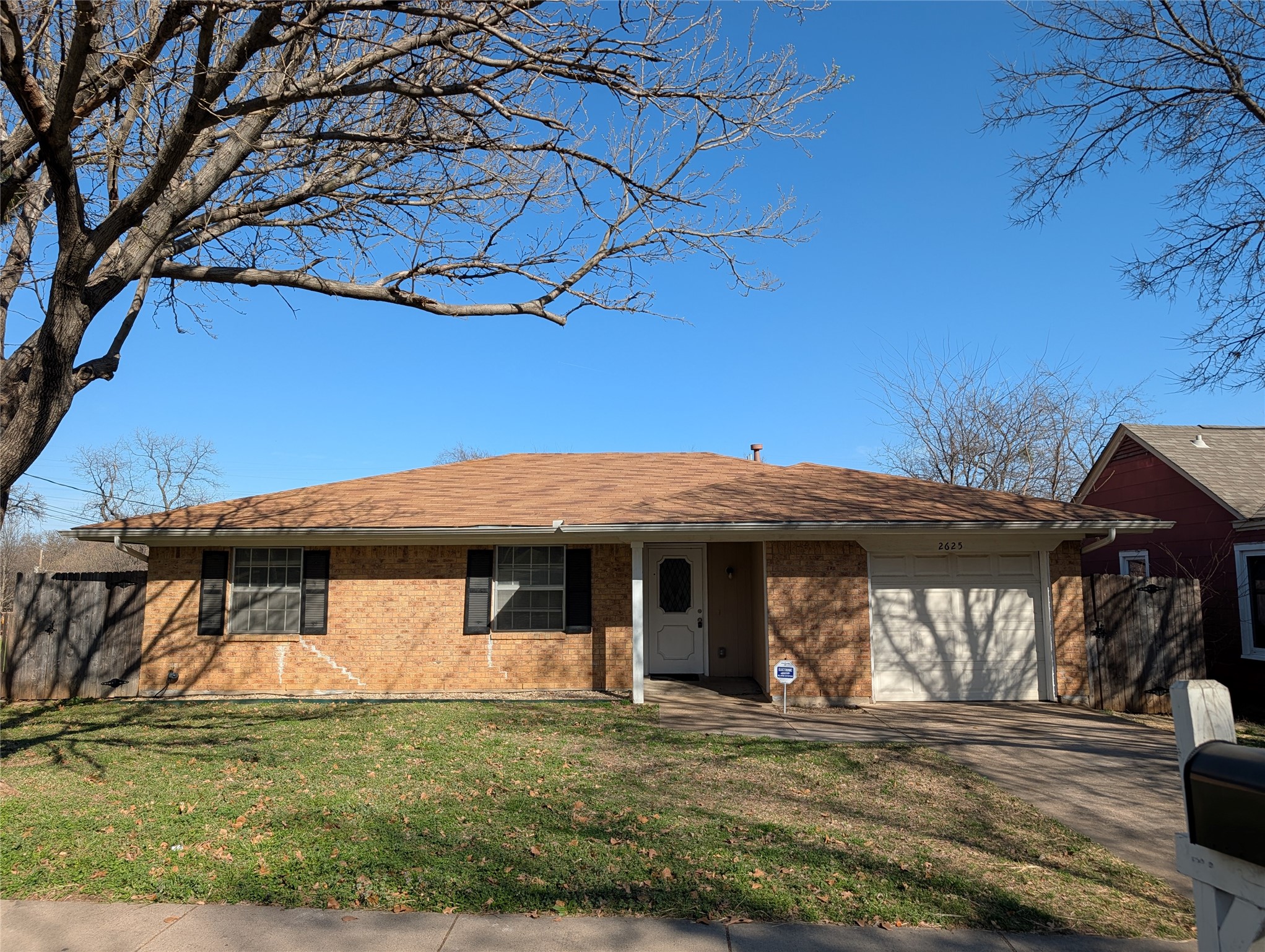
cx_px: 632
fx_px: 878
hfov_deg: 71.5
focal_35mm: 24
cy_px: 476
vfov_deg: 56.9
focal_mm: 6.9
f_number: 1.68
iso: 18
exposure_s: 1/1143
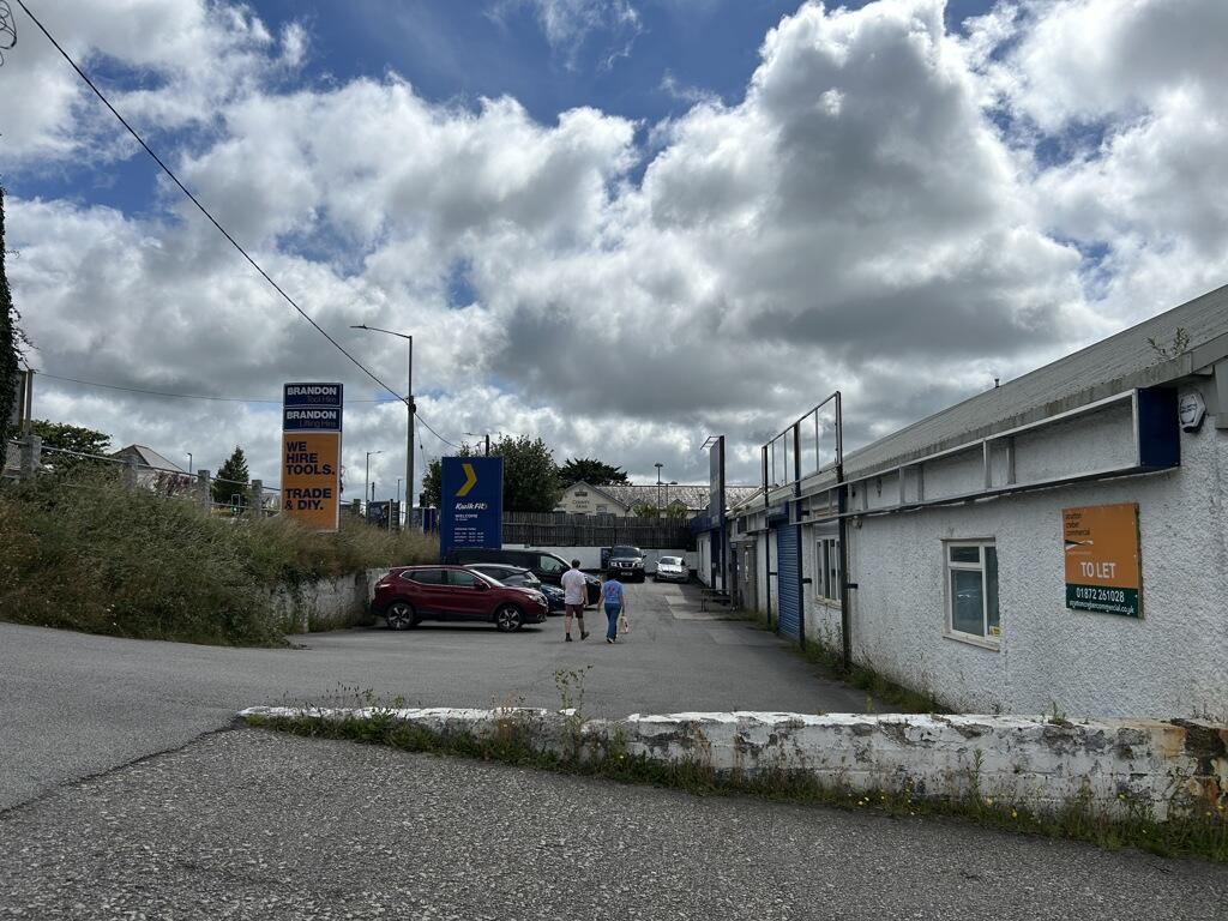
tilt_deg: +5.6
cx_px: 614
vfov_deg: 53.1
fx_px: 922
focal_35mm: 26
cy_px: 460
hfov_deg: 67.3
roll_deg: +0.3
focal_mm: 5.7
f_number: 1.5
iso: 50
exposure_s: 1/11364
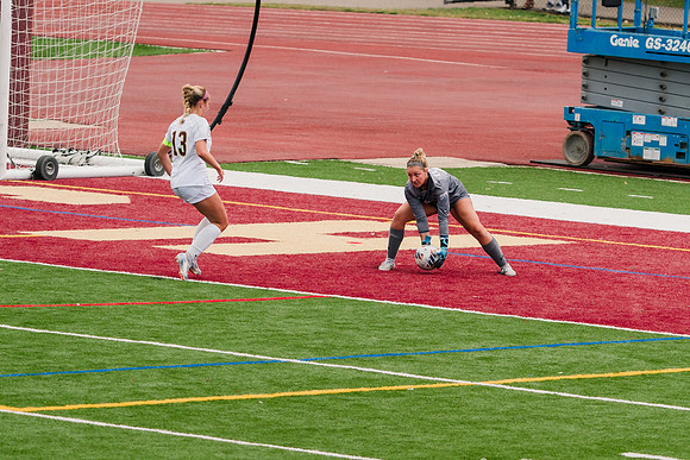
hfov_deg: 5.7
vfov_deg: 3.8
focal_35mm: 359
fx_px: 6888
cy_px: 298
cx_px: 405
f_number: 5.6
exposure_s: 1/1600
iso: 500
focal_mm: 232
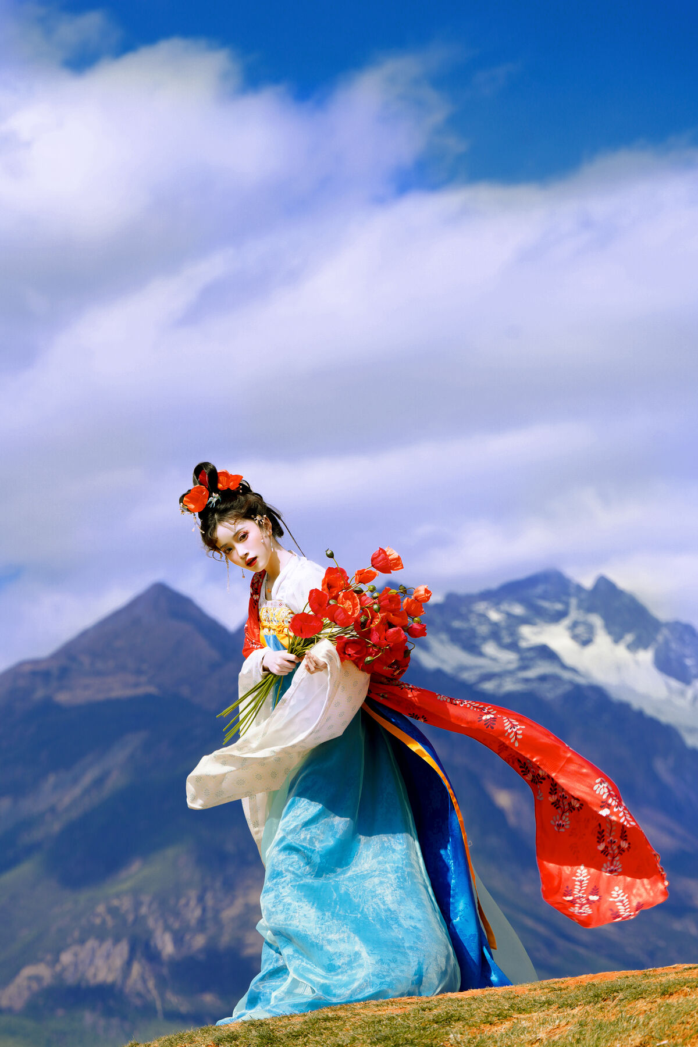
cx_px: 349
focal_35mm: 122
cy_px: 524
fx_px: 3548
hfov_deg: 11.2
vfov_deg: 16.8
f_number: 5.6
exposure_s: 1/500
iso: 100
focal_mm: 122
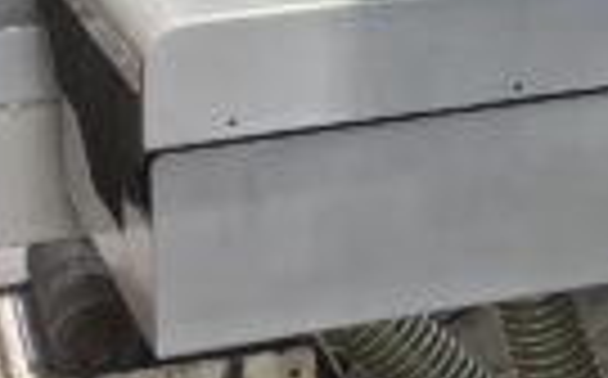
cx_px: 1257
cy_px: -472
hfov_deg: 10.0
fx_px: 3194
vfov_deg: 6.5
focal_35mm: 193
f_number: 1.4
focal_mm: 6.98
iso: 64
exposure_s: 1/100
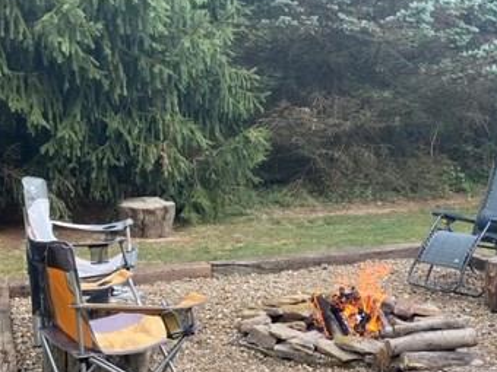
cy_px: 261
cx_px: 395
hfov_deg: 37.6
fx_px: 704
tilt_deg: -9.6
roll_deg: -1.3
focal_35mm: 49
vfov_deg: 29.4
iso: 64
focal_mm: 4.25
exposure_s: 1/121
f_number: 1.8
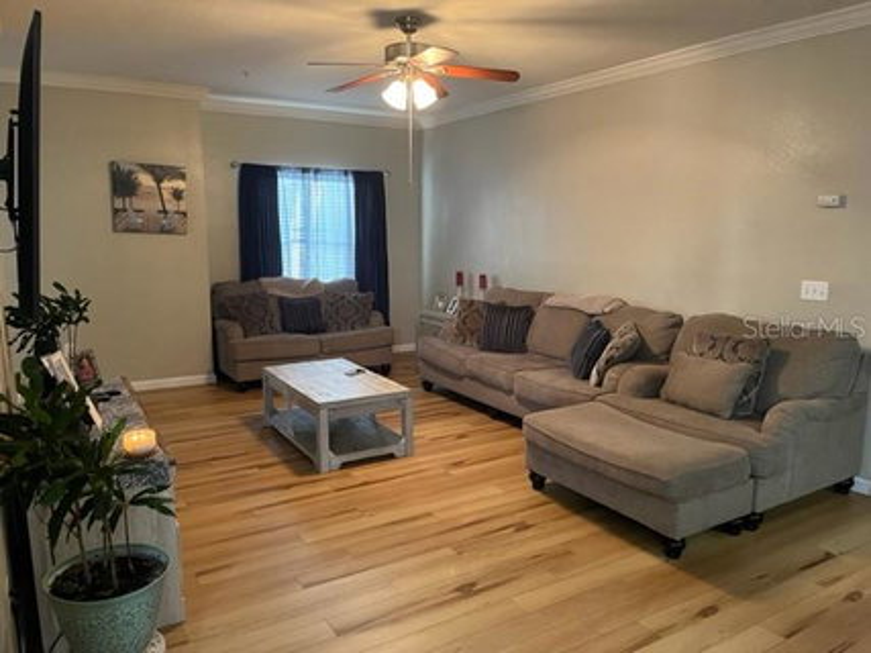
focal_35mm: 26
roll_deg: +0.1
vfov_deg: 53.0
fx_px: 654
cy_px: 326
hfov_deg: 67.3
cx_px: 436
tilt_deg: -9.0
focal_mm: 5.1
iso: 500
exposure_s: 1/40
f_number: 1.6
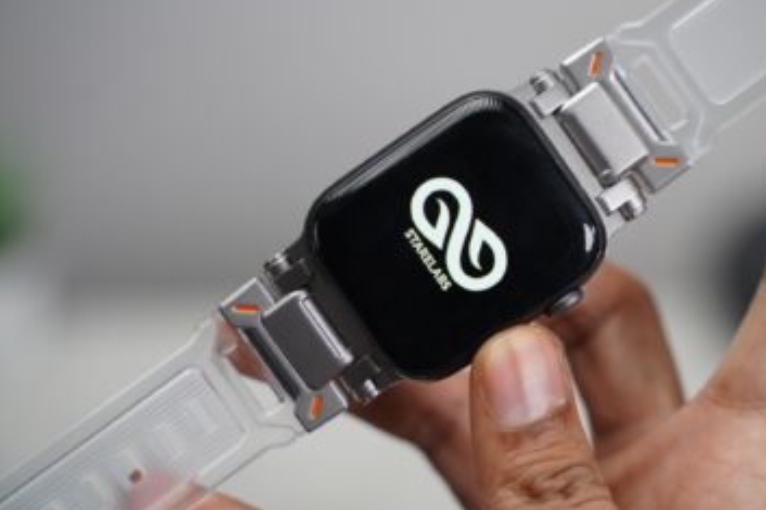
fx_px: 1616
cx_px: 430
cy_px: 235
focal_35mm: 76
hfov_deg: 26.6
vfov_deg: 17.9
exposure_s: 1/200
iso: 1250
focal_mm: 67
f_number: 4
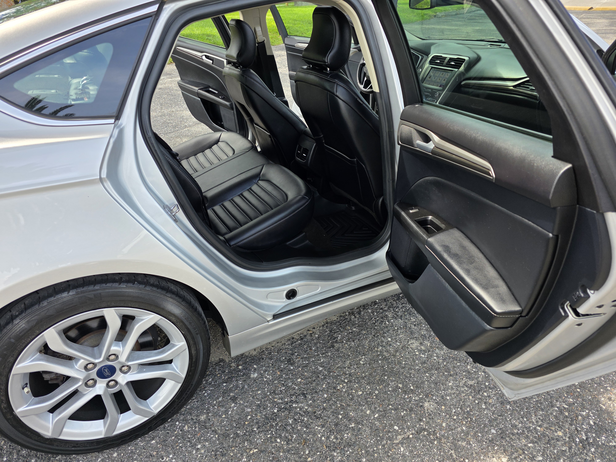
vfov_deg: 58.9
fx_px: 409
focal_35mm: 23
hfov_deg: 73.9
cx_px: 308
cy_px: 231
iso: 40
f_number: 1.7
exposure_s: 1/359
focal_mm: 6.3
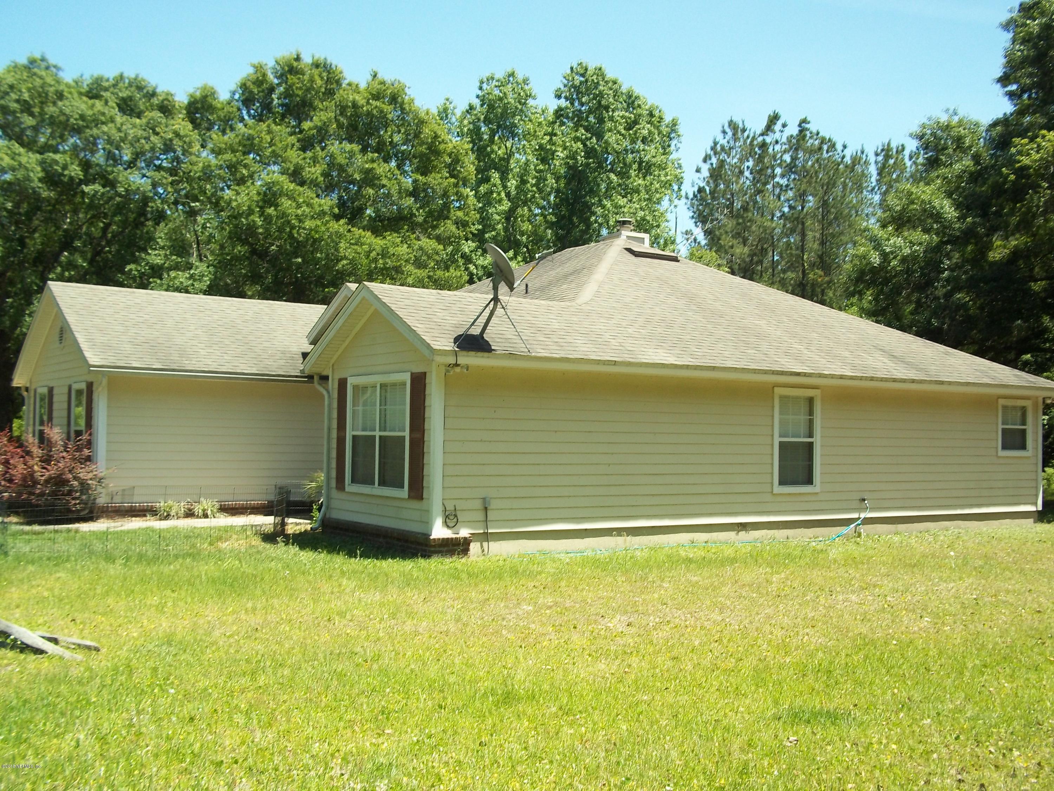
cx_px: 527
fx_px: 1096
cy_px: 396
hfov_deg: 51.4
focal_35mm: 36
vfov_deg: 39.7
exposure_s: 1/100
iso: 80
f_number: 8
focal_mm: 6.5
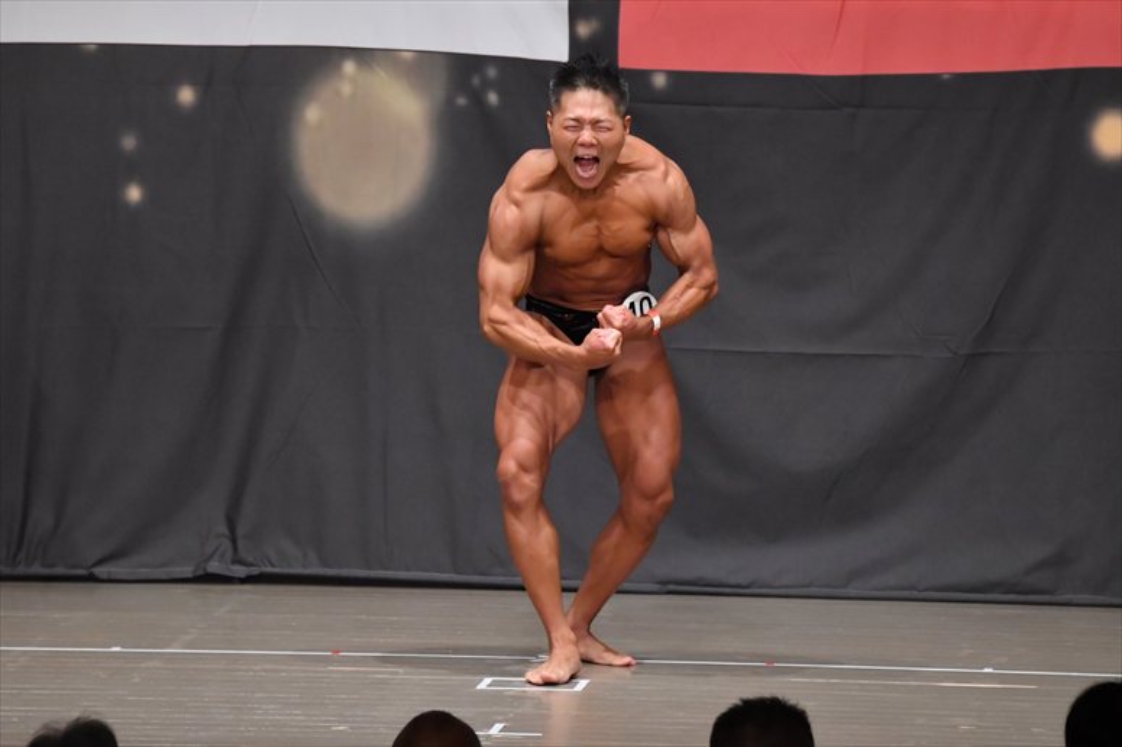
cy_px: 374
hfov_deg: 8.1
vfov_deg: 5.4
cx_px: 561
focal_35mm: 255
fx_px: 7944
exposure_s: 1/400
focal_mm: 170
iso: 6400
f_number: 5.6
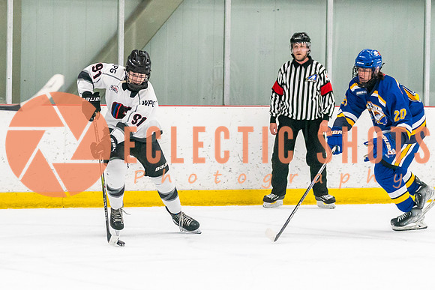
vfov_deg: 6.6
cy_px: 151
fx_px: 2503
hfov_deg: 9.9
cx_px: 115
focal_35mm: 207
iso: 3200
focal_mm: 95
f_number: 2.8
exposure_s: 1/1250
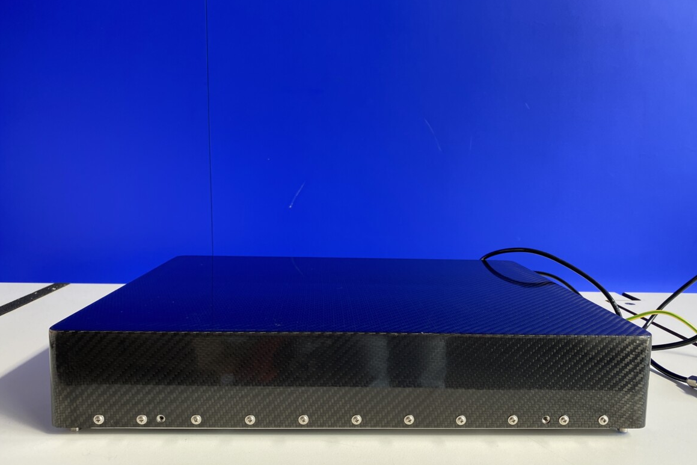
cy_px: 252
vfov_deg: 46.4
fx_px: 542
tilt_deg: -9.2
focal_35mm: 28
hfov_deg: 65.5
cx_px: 355
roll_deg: -0.6
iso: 64
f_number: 1.8
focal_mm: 4.25
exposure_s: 1/121
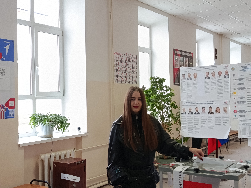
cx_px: 126
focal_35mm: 48
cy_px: 94
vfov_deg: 30.3
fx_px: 348
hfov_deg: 39.7
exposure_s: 1/100
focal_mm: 5.24
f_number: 1.7
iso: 933
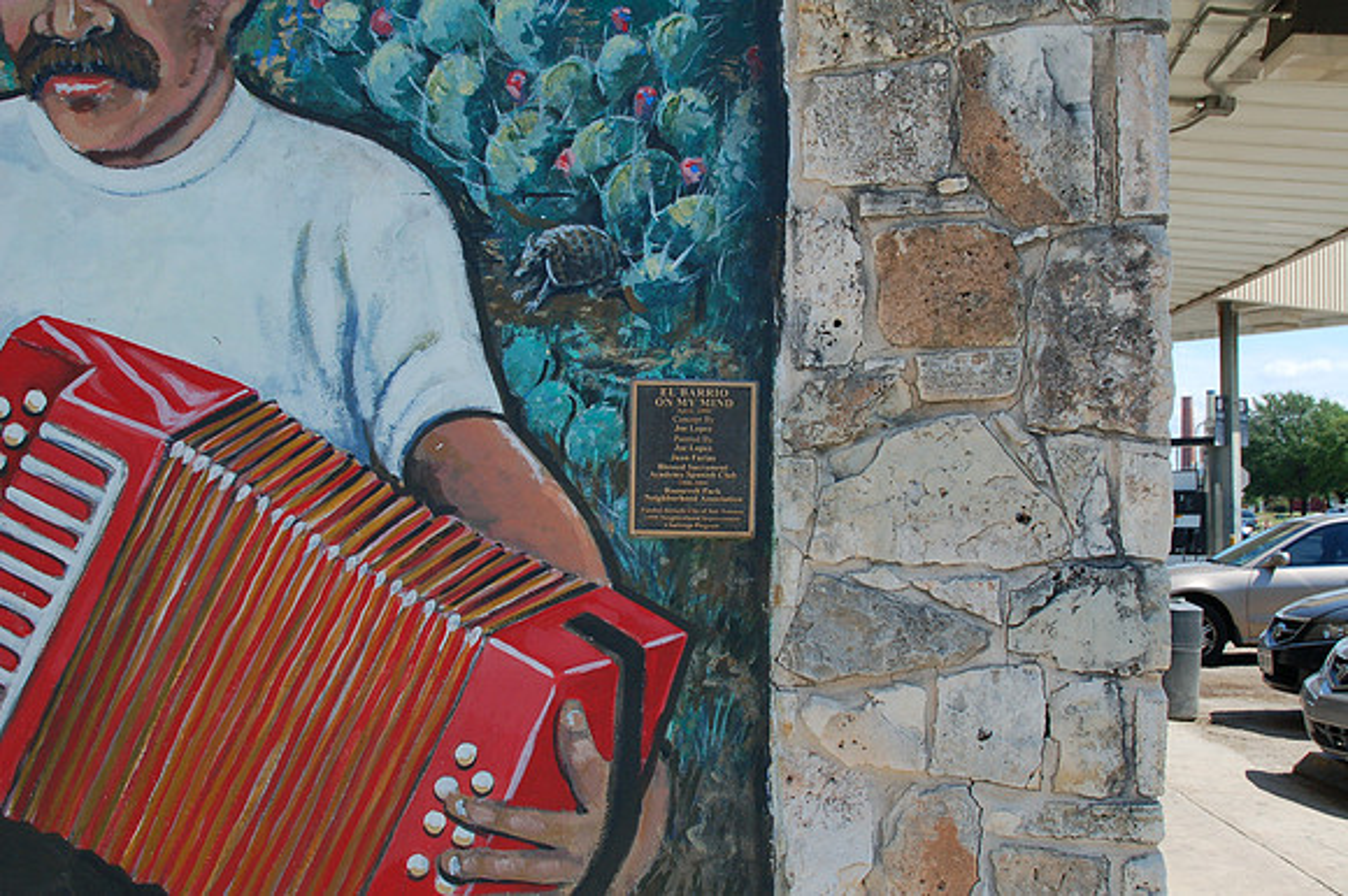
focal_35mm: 48
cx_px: 674
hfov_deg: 41.1
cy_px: 448
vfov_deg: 28.0
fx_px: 1796
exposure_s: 1/160
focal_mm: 32
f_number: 8
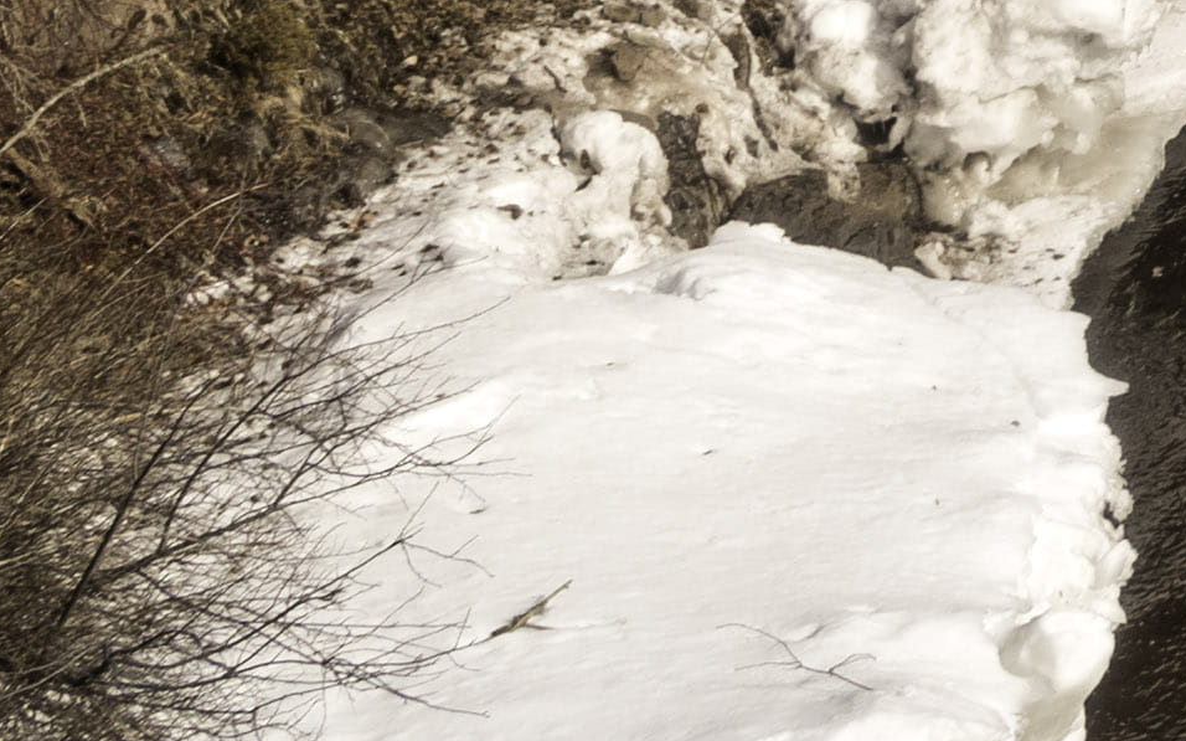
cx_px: 3067
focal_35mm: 154
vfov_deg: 7.3
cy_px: -1641
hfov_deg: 10.9
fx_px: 4976
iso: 280
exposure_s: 1/500
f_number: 8
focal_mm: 24
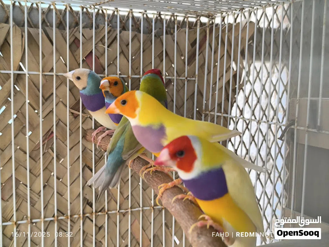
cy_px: 124
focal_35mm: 46
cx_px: 164
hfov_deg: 41.2
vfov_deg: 31.5
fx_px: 437
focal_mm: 6.14
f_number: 1.65
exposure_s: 1/100
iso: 160
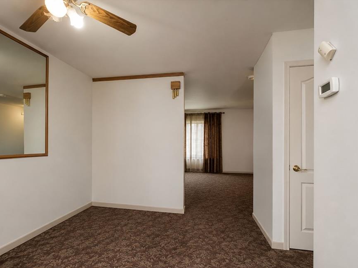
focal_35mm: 17
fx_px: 176
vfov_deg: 74.7
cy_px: 139
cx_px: 159
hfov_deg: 90.7
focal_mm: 10
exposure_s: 1/60
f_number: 8
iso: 2000
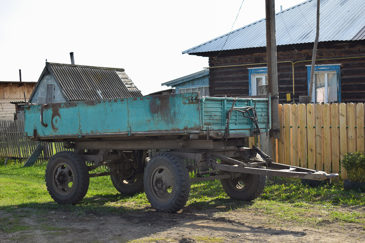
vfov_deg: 23.8
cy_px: 122
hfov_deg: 35.1
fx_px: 578
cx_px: 182
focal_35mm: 57
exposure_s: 1/400
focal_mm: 38
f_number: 5.6
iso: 200
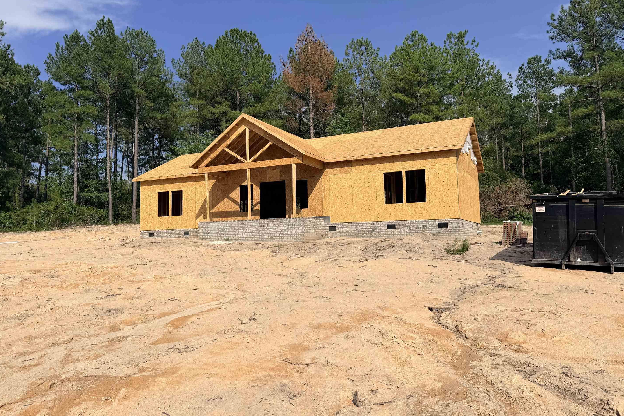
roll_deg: +1.0
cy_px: 198
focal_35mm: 27
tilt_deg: +5.2
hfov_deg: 67.3
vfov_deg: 47.9
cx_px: 294
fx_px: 468
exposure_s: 1/8130
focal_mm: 6.76
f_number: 1.78
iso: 80
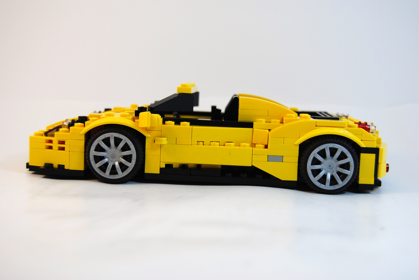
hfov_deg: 35.0
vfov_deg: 23.8
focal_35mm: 57
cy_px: 140
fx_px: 664
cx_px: 210
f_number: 5.6
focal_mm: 38
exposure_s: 1/125
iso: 125
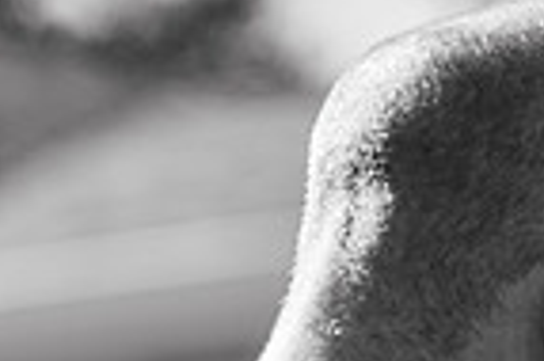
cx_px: 1099
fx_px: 5479
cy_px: 642
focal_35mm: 363
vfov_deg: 3.8
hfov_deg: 5.6
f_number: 2.8
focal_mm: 85
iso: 200
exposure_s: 1/1600
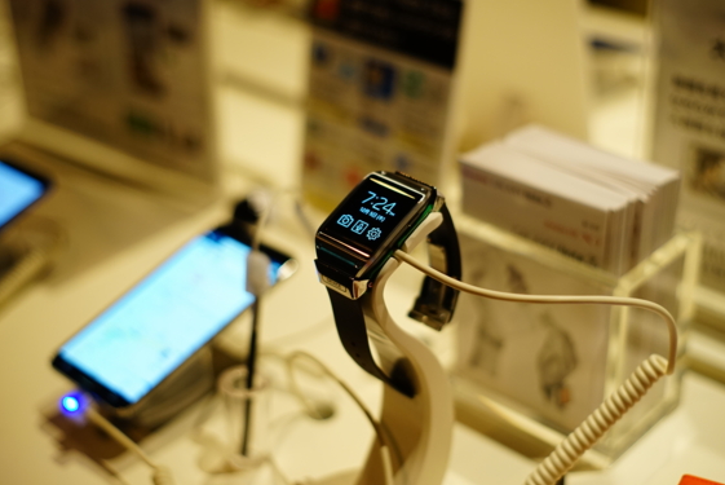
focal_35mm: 57
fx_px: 1149
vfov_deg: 23.8
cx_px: 372
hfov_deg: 35.0
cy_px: 224
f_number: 2.2
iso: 800
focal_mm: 50
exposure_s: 1/125
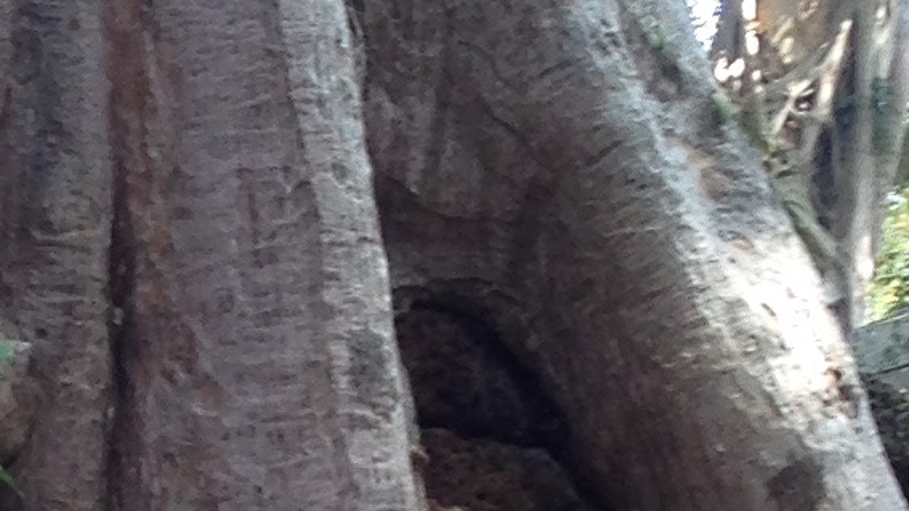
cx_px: -200
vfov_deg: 5.7
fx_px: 4990
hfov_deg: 10.2
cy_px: 1131
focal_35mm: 207
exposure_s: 1/120
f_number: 2.4
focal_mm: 4.12
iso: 64
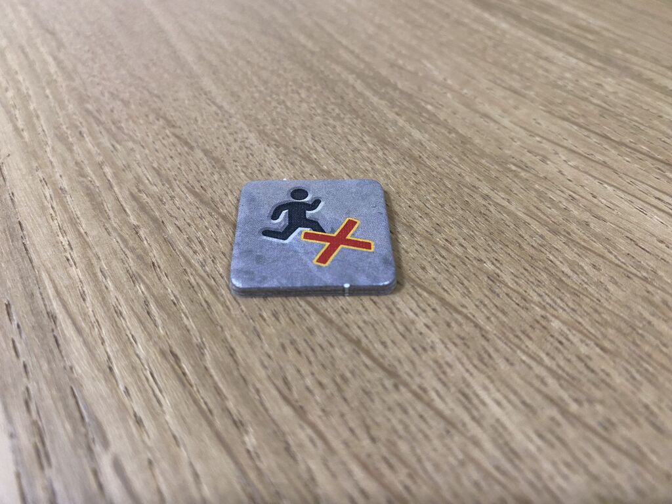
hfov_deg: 69.4
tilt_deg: -48.9
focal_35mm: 25
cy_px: 252
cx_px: 336
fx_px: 485
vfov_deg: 54.9
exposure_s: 1/50
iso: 125
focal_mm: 4.25
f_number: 1.8
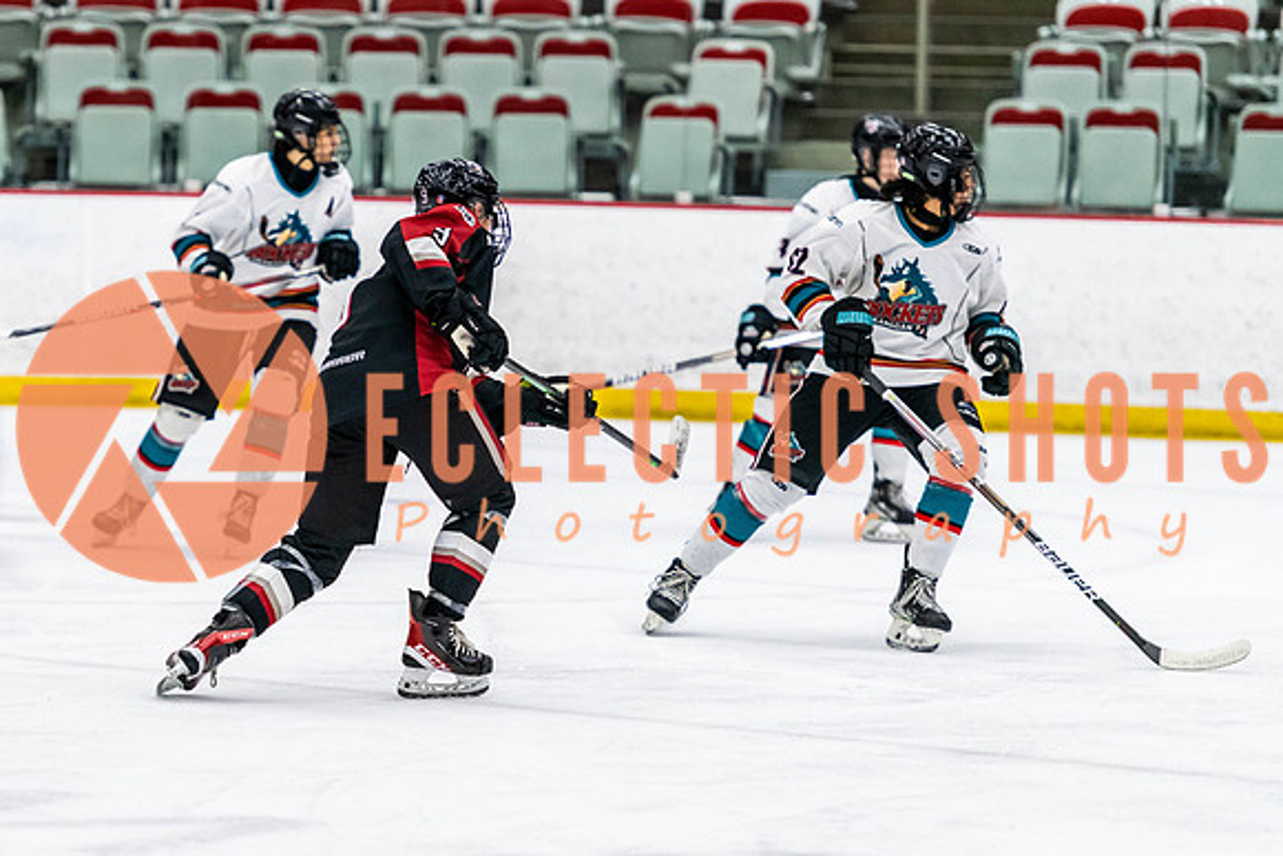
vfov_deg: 6.4
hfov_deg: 9.5
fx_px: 7706
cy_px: 417
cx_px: 430
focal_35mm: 216
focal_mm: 160
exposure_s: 1/640
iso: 2800
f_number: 2.8
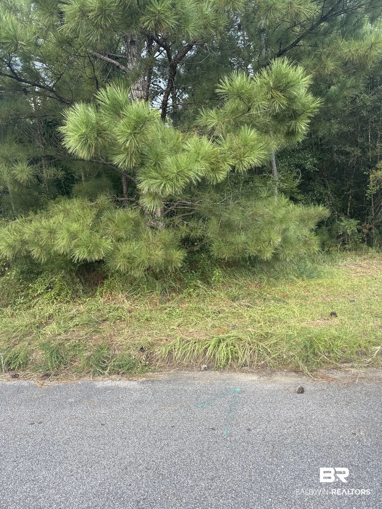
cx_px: 191
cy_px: 254
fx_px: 353
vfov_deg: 71.6
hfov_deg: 56.8
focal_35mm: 24
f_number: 1.78
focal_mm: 6.76
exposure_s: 1/204
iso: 64
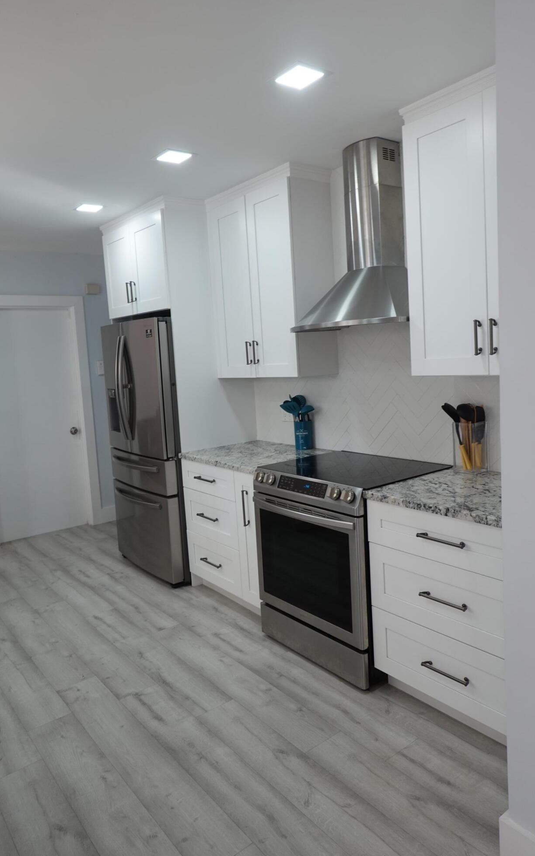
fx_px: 583
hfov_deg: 49.3
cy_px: 420
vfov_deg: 72.5
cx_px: 256
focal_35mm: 25
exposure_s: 1/40
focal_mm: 9
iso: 125
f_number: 2.8
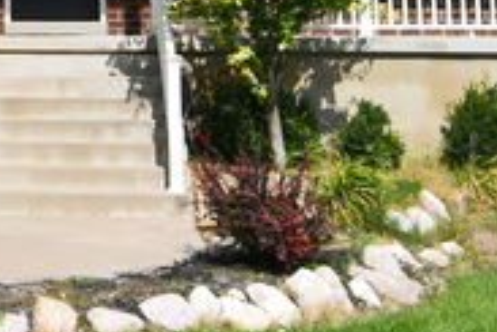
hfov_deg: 15.5
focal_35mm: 126
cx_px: -130
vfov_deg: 10.5
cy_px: -156
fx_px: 1739
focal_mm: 24
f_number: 10
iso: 100
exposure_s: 1/400
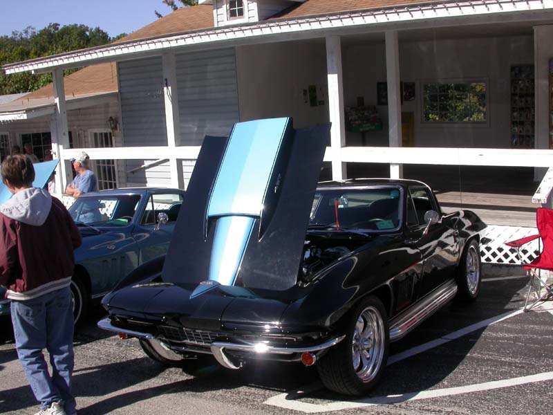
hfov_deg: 49.0
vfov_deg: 37.7
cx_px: 276
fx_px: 607
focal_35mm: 38
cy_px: 208
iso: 100
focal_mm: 7.85
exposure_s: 1/323
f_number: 7.5
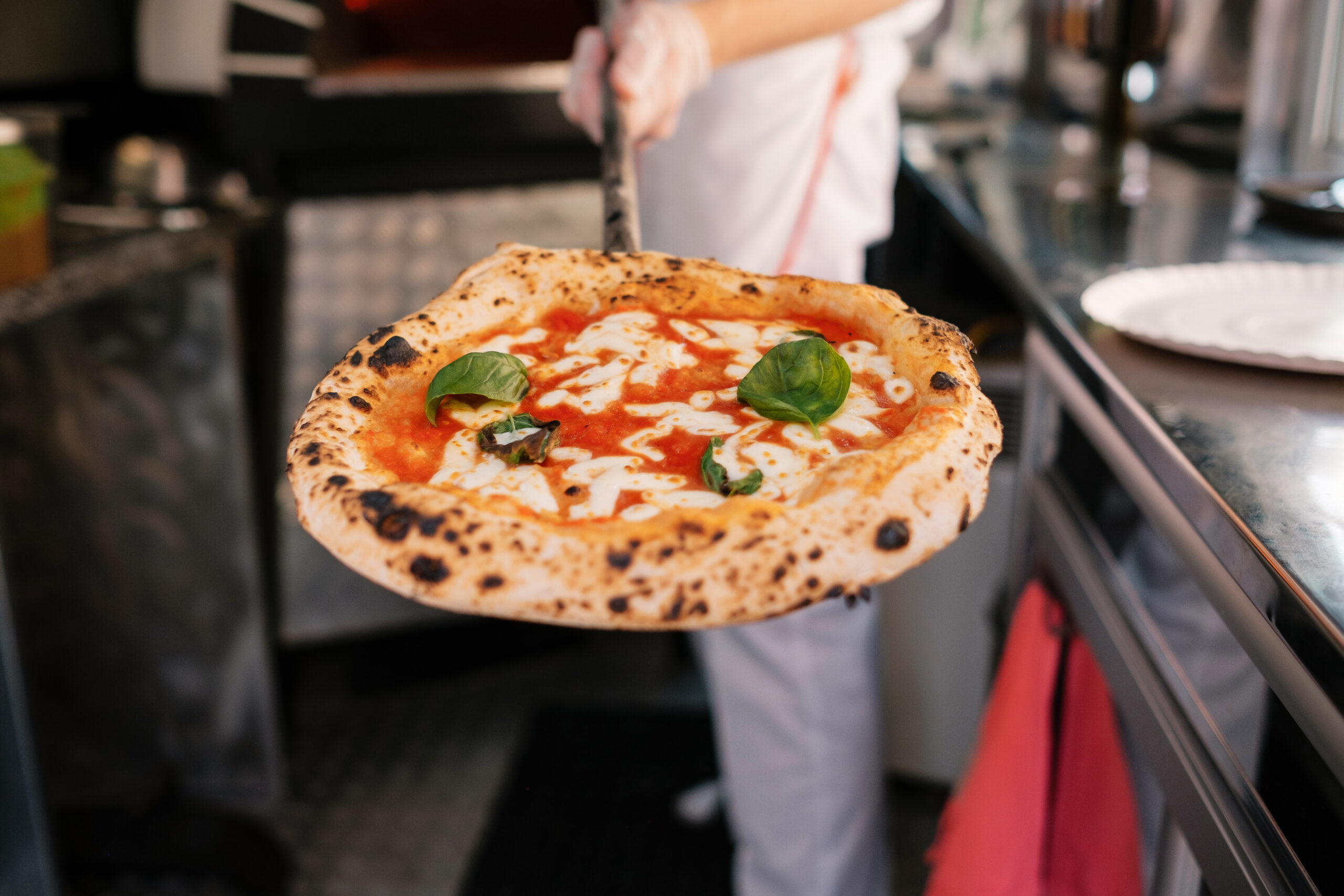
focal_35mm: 35
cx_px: 672
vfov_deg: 37.9
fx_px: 1307
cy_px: 448
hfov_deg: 54.4
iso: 400
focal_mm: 23
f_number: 2
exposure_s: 1/800
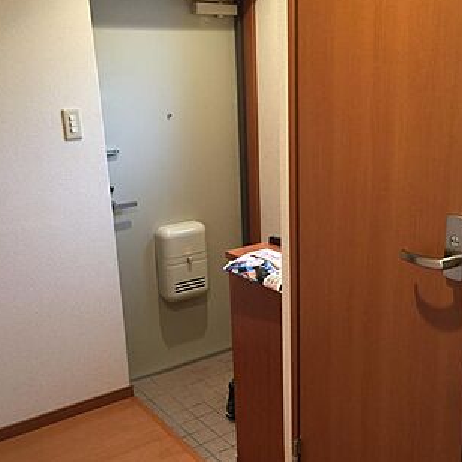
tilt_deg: -17.7
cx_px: 260
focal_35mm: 40
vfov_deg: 41.7
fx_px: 604
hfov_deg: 41.8
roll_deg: +1.6
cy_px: 278
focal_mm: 4.15
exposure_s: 1/15
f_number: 2.2
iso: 80
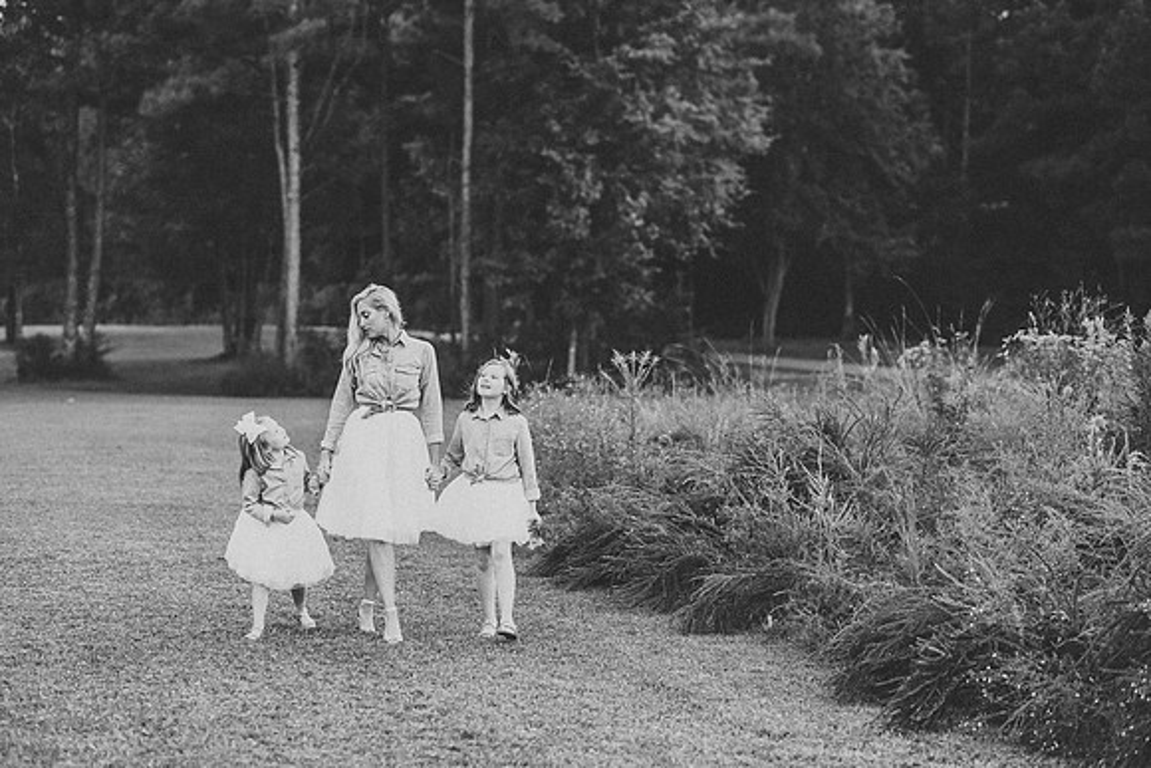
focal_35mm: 85
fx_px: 2718
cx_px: 576
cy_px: 384
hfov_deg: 23.9
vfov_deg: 16.1
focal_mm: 85
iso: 200
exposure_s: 1/125
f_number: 2.2
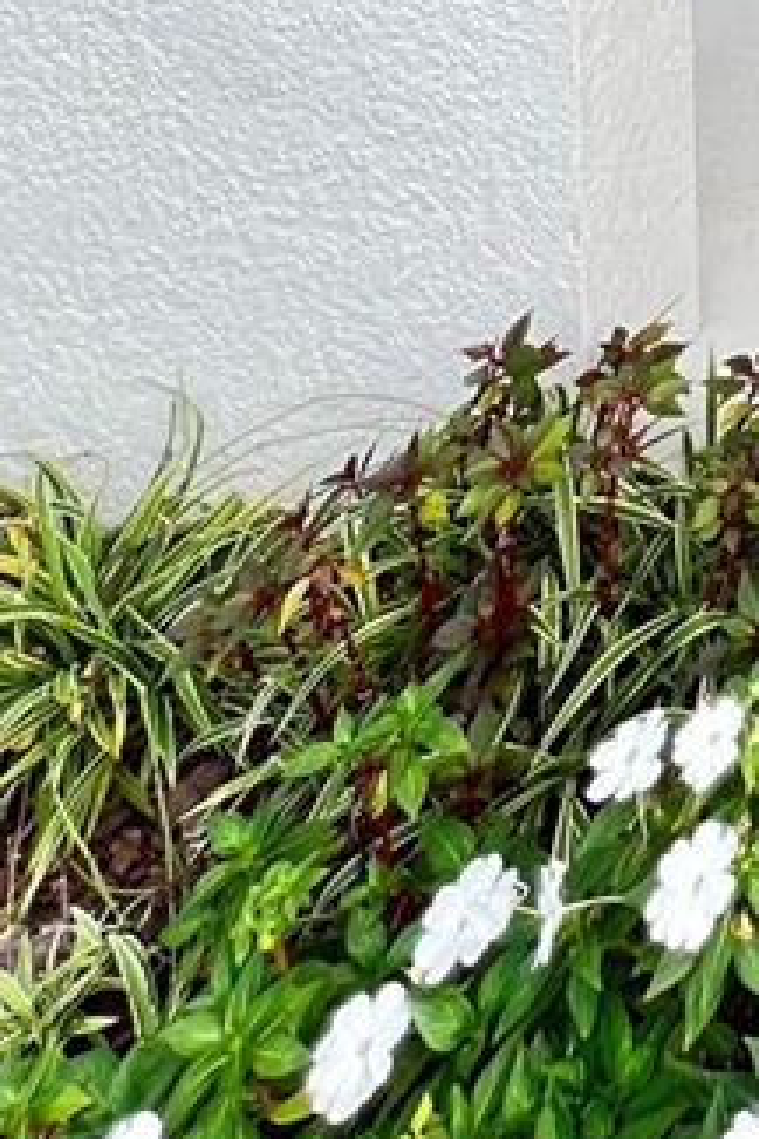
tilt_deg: -2.9
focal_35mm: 50
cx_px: 1441
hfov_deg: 19.0
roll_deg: +0.0
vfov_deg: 23.1
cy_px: -861
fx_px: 1581
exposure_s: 1/99
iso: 40
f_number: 1.8
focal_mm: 1.57
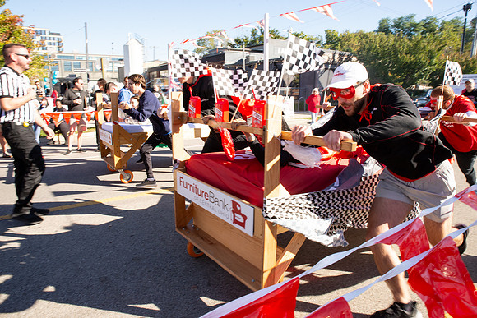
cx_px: 238
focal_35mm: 24
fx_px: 318
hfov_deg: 73.7
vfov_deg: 53.2
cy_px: 159
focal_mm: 24
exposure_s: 1/200
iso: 640
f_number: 14
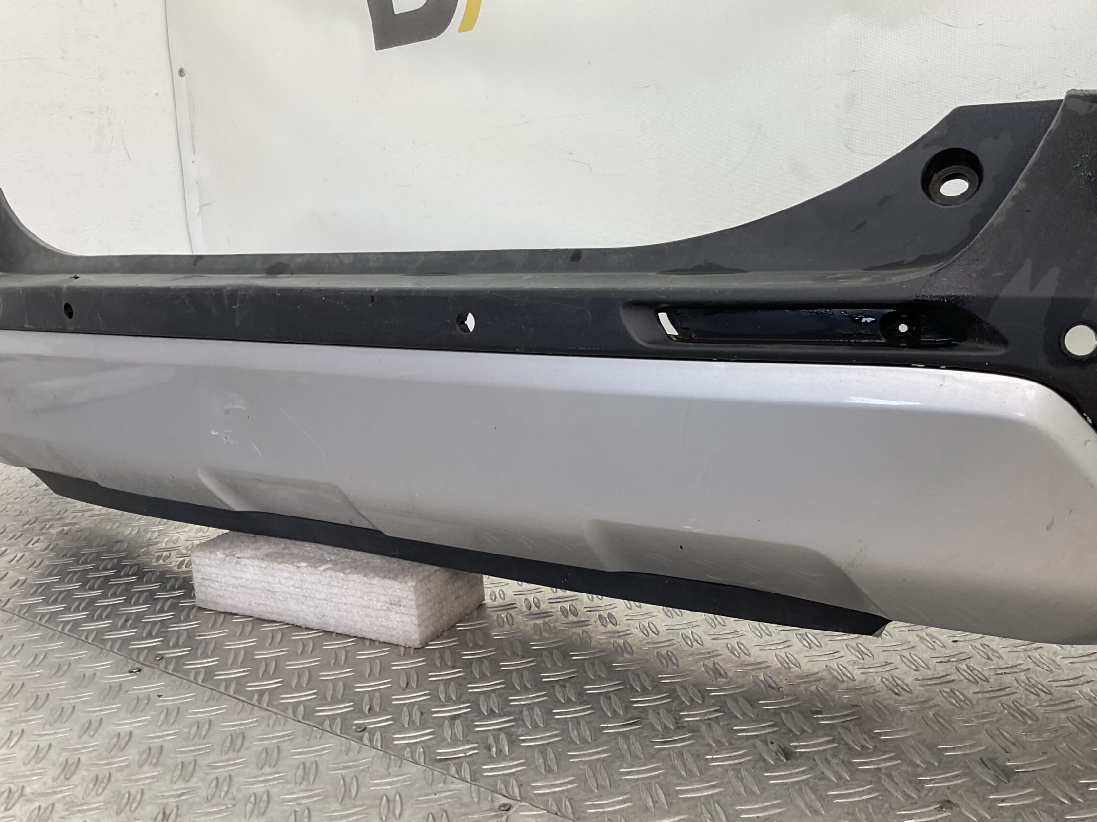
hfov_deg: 55.4
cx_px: 560
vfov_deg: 42.9
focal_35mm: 33
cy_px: 406
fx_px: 1046
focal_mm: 3
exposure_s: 1/100
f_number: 1.8
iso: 16
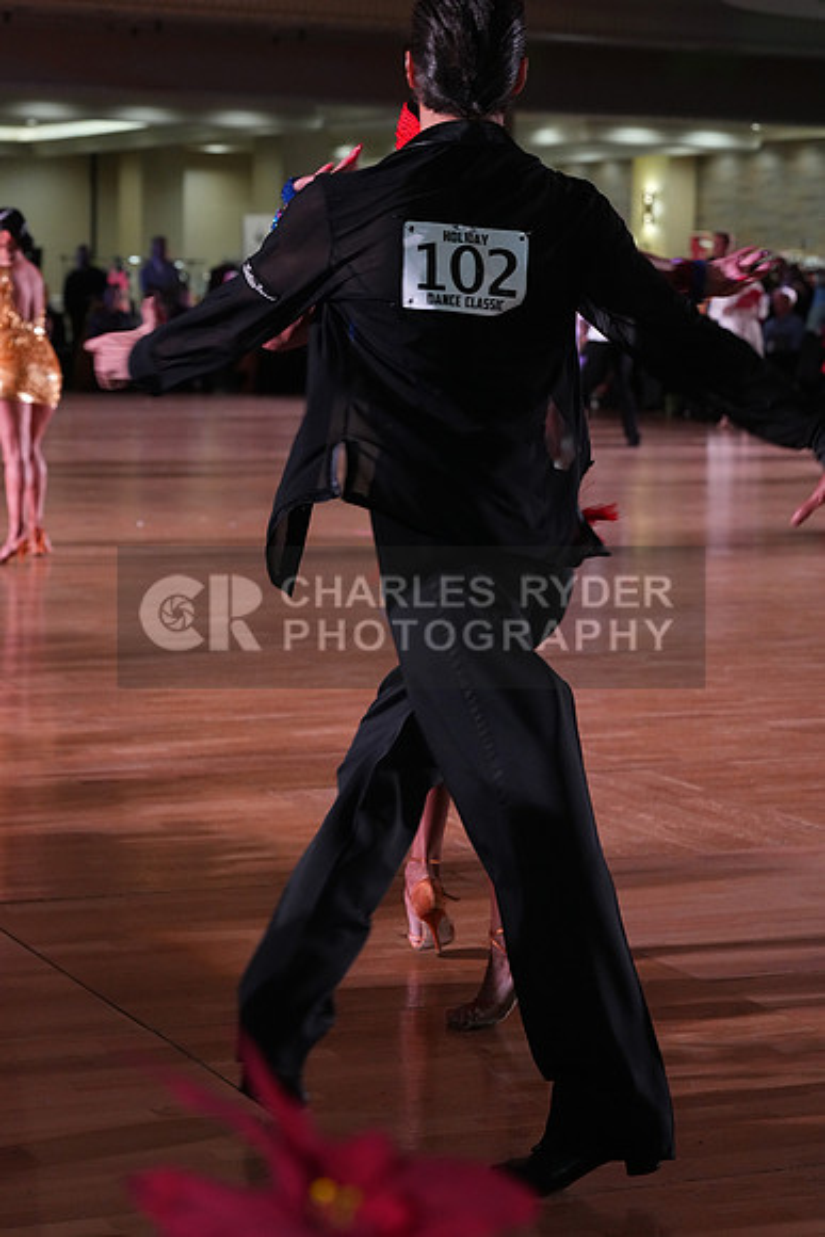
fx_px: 2851
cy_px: 618
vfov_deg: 24.5
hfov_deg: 16.5
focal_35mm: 83
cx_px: 412
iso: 4000
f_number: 5.6
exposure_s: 1/200
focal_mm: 83
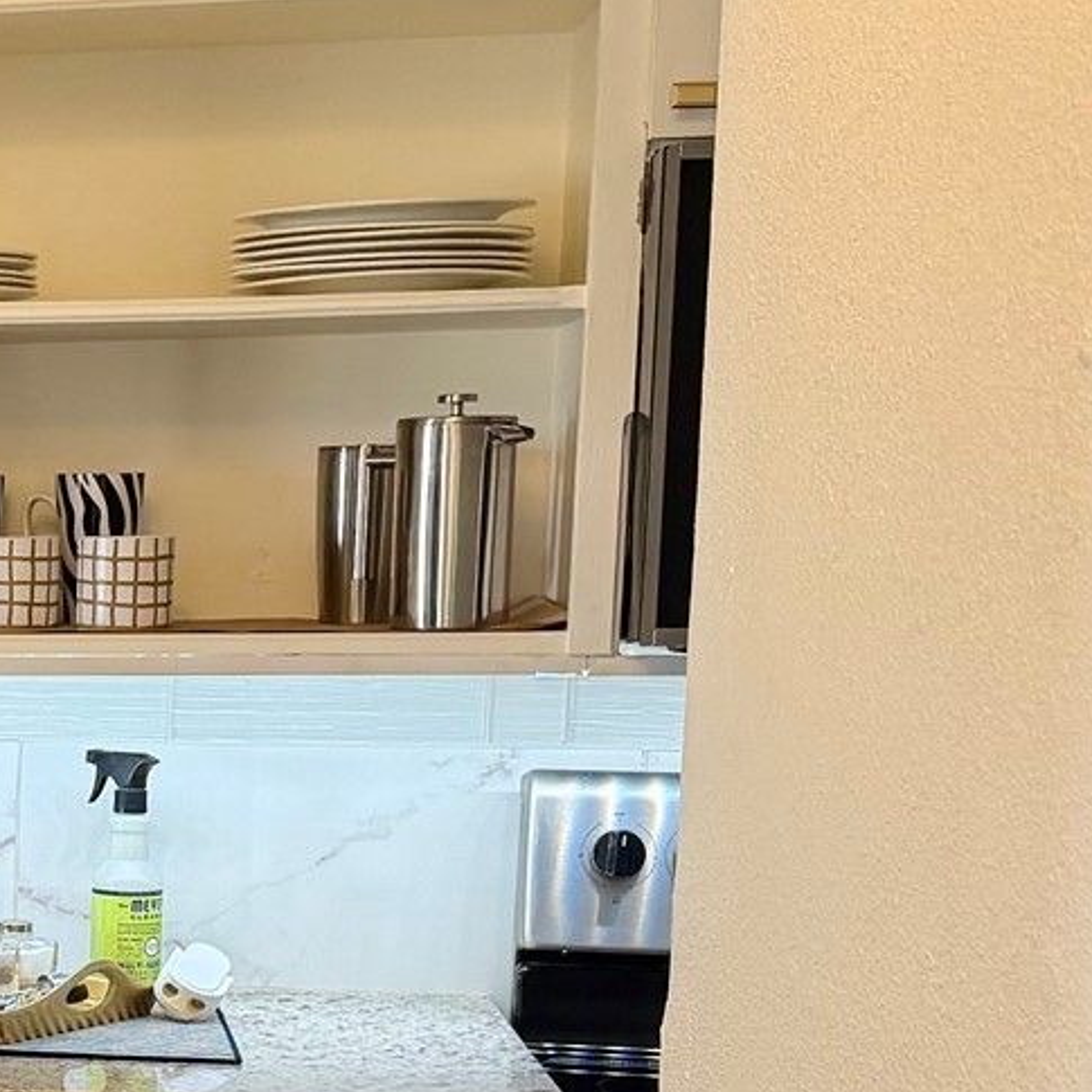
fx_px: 2998
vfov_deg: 20.3
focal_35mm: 84
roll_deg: +0.1
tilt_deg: -6.3
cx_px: -558
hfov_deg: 18.3
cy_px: 916
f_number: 1.78
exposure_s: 1/60
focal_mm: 6.76
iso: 160
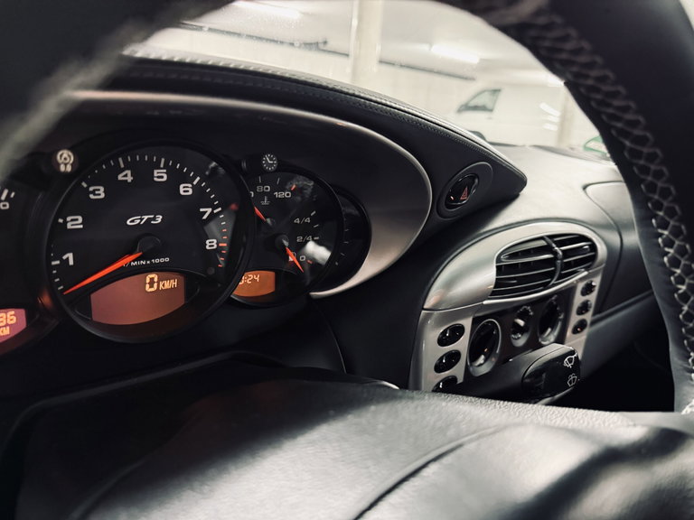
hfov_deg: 71.6
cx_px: 347
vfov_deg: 56.8
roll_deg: -4.9
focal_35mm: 24
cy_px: 260
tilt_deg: -16.6
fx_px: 481
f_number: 1.78
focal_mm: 6.76
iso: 800
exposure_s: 1/33
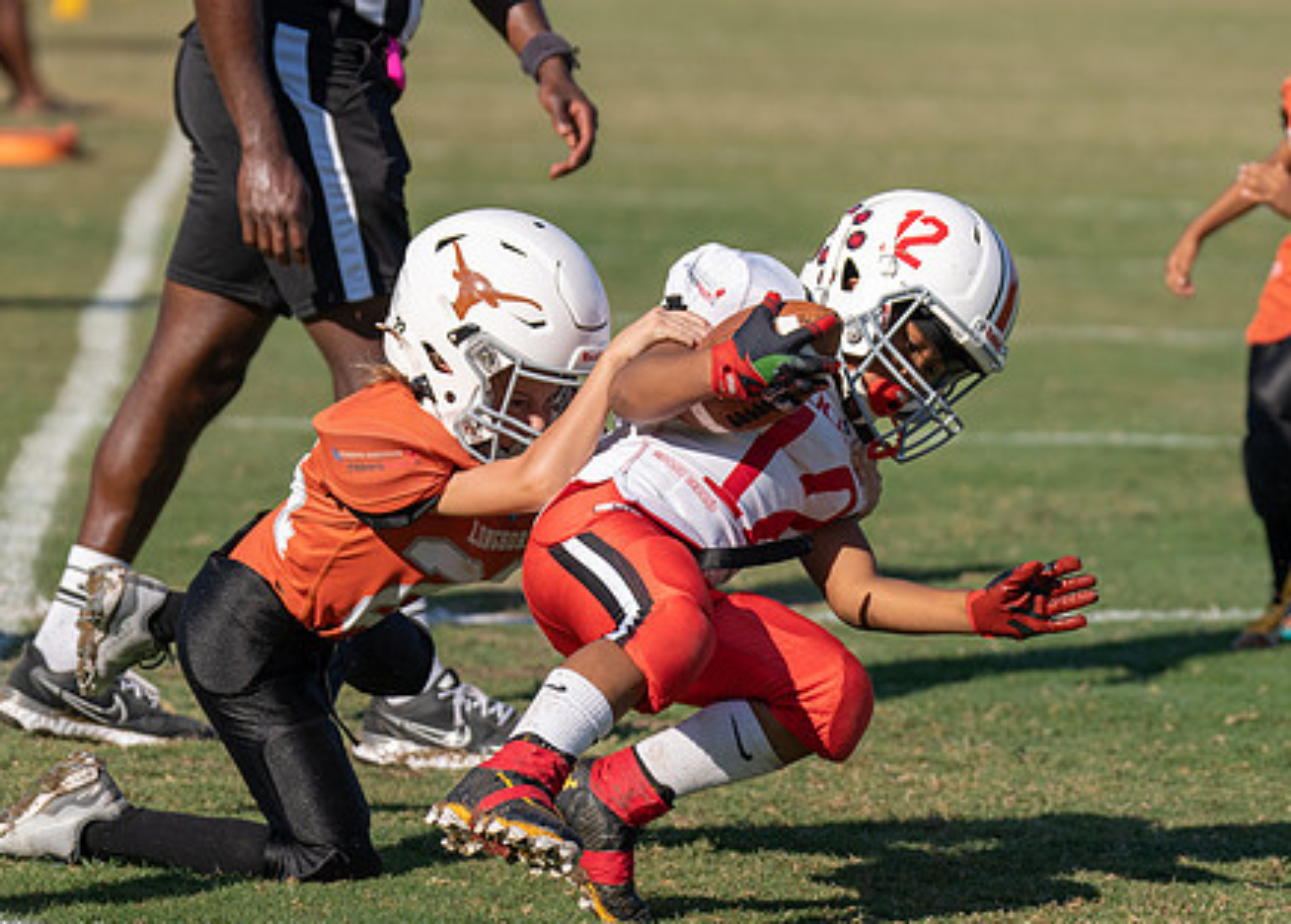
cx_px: 805
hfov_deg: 8.9
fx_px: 8292
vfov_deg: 6.4
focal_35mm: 226
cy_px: 634
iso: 160
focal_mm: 108
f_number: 2.8
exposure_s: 1/3200
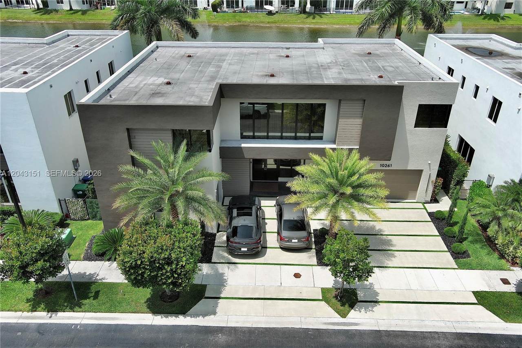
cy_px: 174
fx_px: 420
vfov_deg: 45.0
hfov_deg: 63.7
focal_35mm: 29
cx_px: 261
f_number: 2.8
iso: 101
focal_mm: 10.57
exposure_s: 1/1733
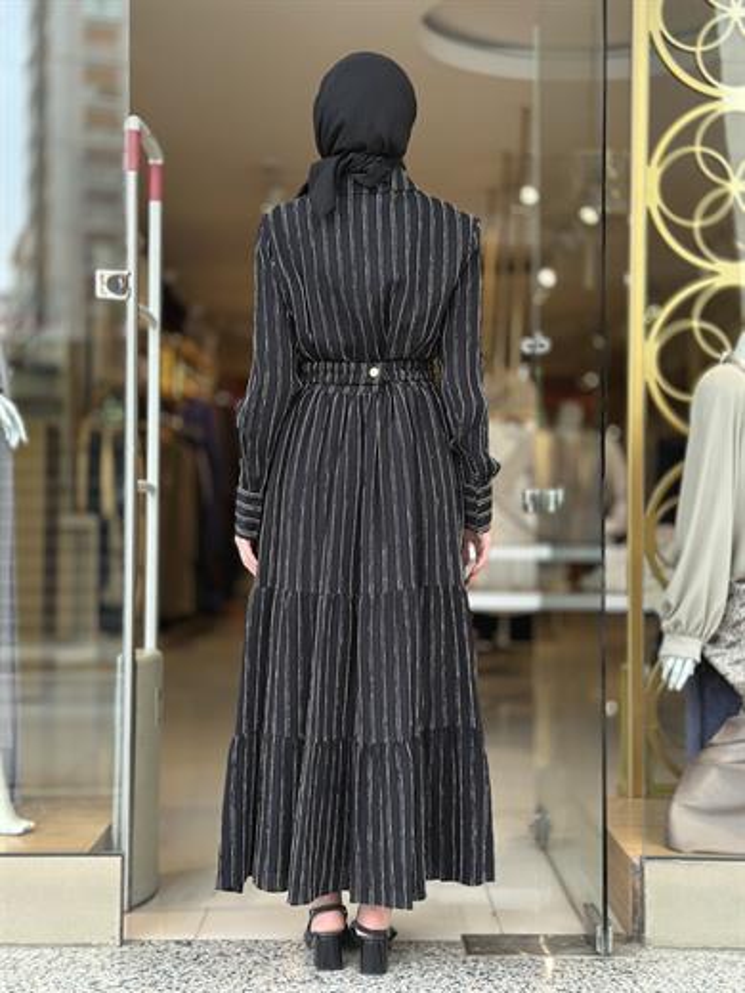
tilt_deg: +1.1
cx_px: 372
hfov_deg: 30.3
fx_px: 1377
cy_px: 496
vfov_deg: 39.7
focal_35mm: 48
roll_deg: -1.4
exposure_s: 1/188
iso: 80
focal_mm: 6.86
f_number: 1.78
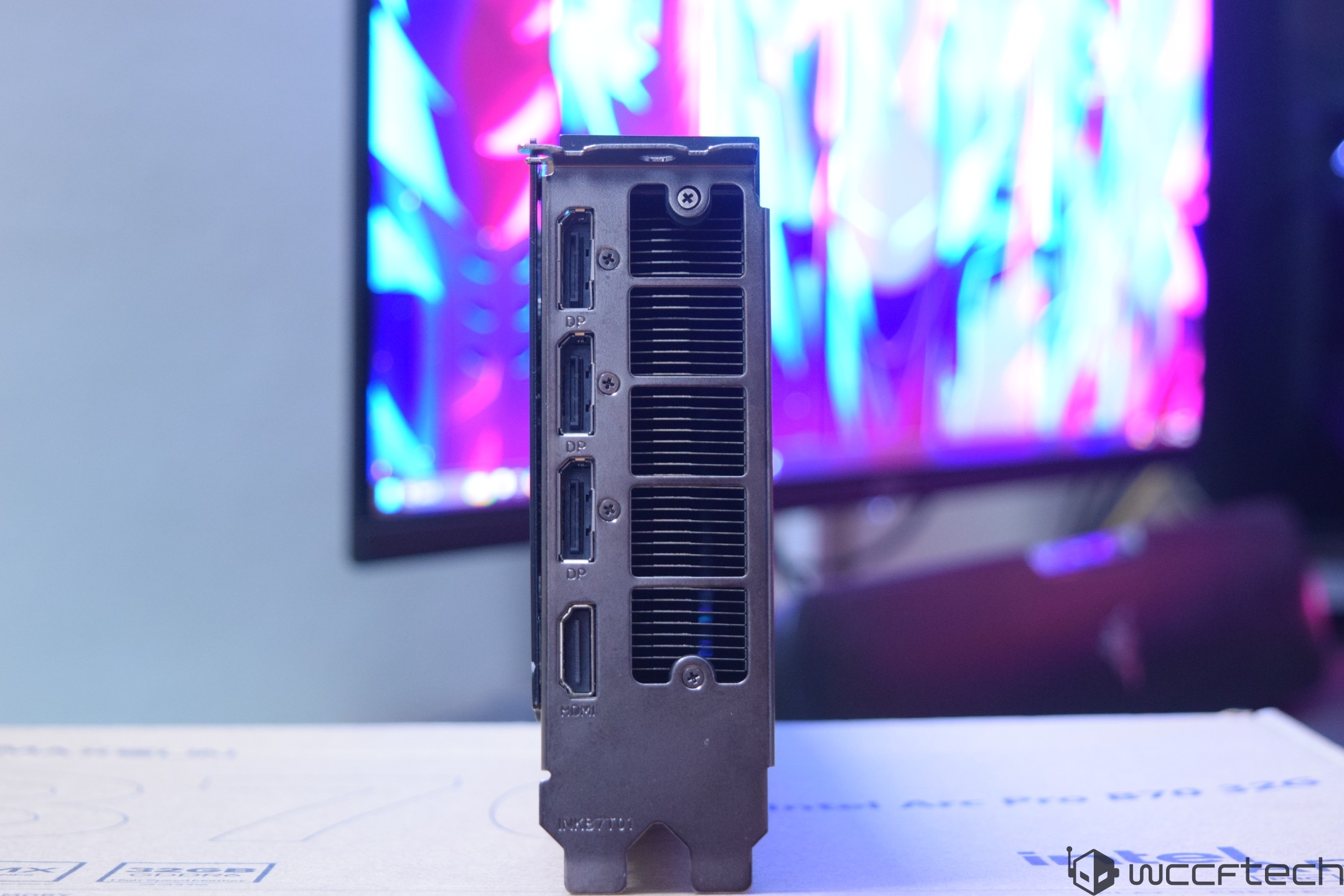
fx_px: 2688
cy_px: 448
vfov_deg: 18.9
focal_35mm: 72
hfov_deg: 28.1
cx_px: 672
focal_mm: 48
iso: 1600
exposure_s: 1/10
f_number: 5.6
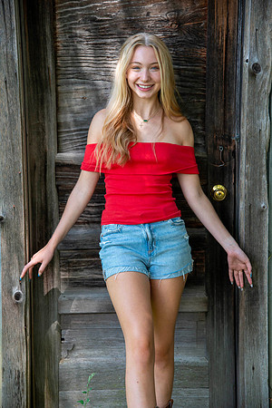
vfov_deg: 24.8
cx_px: 136
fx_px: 929
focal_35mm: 82
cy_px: 204
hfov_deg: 16.7
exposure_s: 1/200
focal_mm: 82
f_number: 5.6
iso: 320
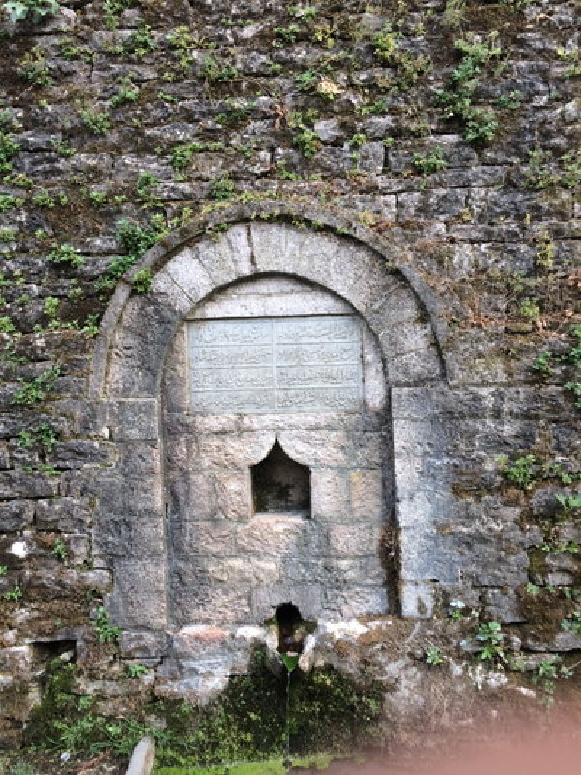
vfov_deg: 61.6
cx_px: 290
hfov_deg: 48.2
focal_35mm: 29
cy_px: 388
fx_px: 649
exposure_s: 1/100
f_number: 2.2
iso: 40
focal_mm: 4.15
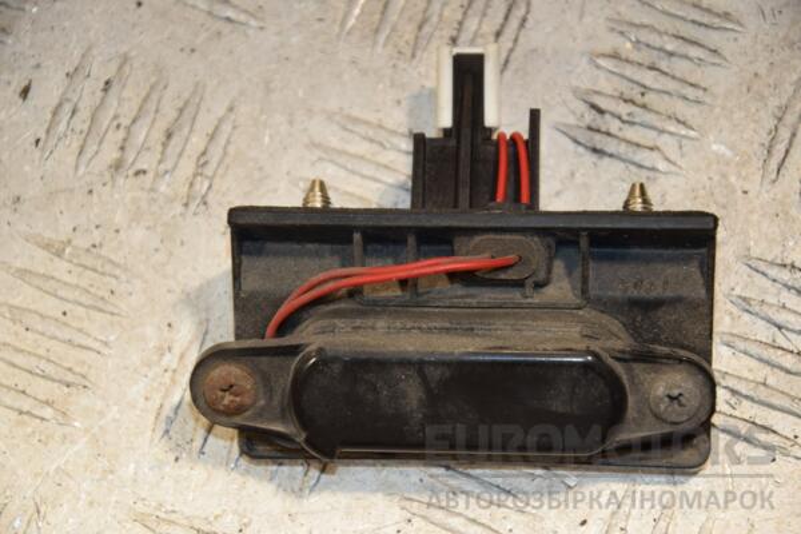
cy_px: 267
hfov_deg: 13.0
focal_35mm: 158
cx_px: 400
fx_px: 3504
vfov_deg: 8.7
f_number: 6.3
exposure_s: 1/200
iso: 800
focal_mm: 105
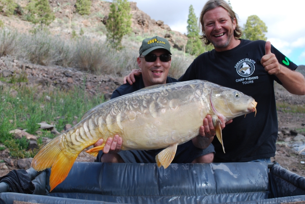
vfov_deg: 31.2
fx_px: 364
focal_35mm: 43
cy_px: 101
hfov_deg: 45.4
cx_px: 155
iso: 100
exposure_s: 1/160
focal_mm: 28
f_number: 6.3
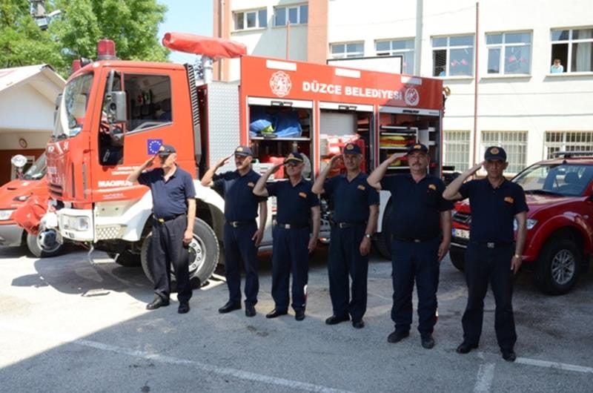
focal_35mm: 32
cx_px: 296
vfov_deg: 41.5
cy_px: 196
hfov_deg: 59.6
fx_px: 518
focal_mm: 21
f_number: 18
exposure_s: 1/250
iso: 1250
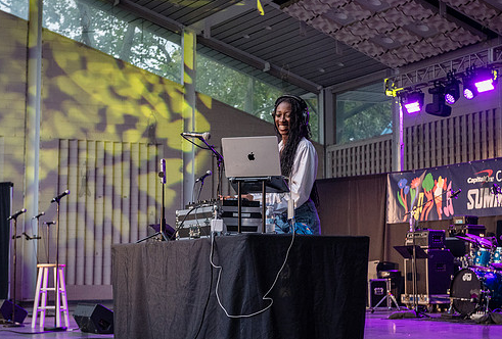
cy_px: 172
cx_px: 279
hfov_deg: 27.9
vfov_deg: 19.1
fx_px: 1008
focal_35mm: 72
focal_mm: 56
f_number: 4.5
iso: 3200
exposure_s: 1/400
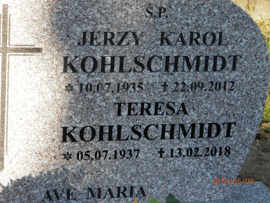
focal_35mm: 106
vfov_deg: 14.0
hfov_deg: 18.5
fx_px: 827
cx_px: 135
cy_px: 102
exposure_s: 1/160
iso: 80
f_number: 4.5
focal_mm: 19
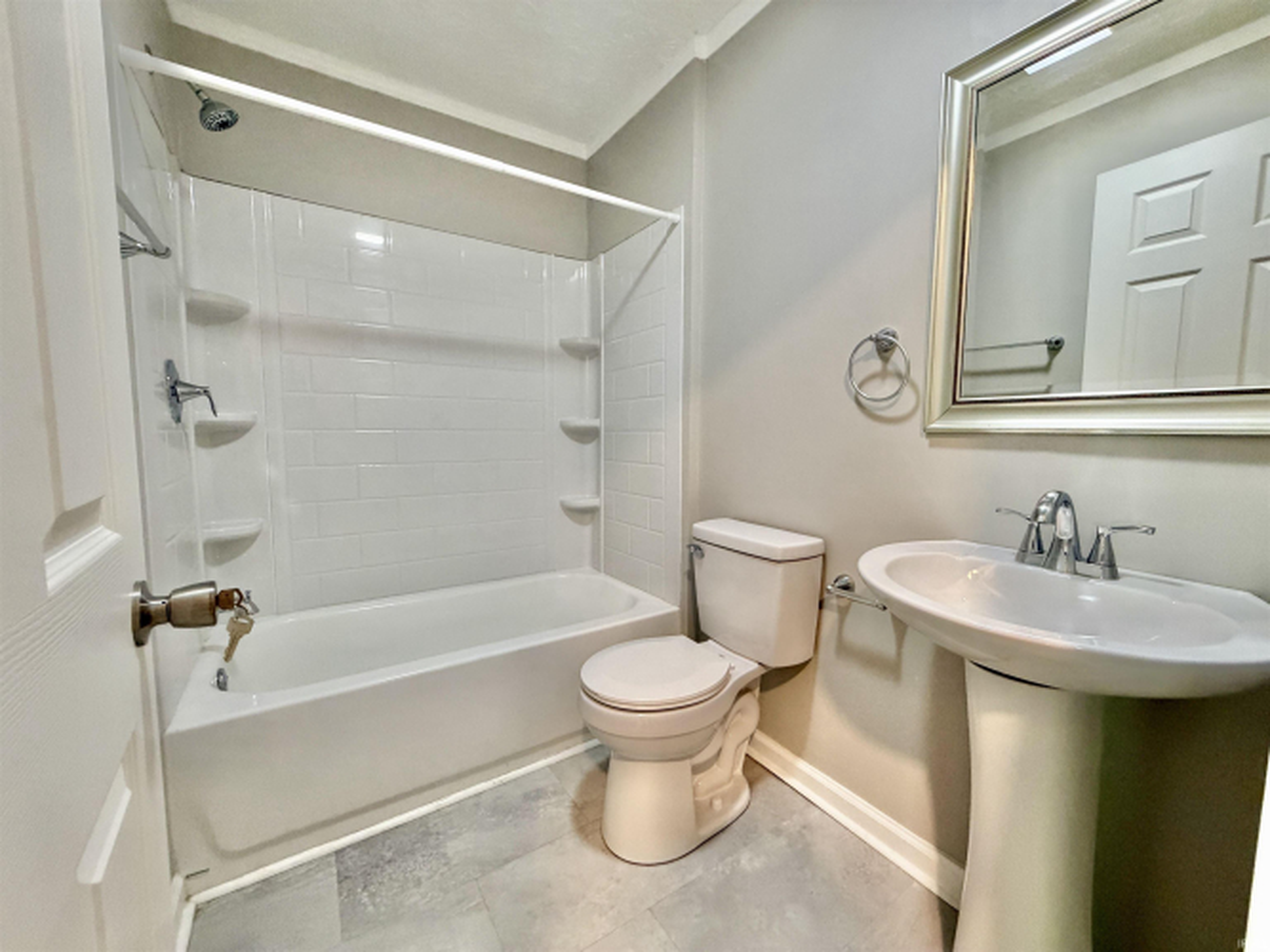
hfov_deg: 102.1
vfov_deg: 85.7
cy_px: 476
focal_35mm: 14
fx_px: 514
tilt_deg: -4.7
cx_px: 635
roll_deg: -0.6
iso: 400
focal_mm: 2.22
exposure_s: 1/60
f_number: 2.2
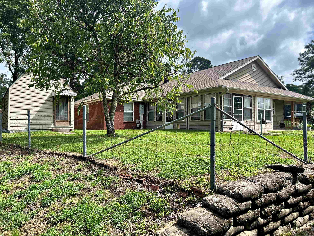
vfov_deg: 53.1
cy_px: 118
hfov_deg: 67.3
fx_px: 236
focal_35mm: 26
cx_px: 157
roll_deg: +0.0
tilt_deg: +1.9
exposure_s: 1/2252
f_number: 1.5
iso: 50
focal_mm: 5.7
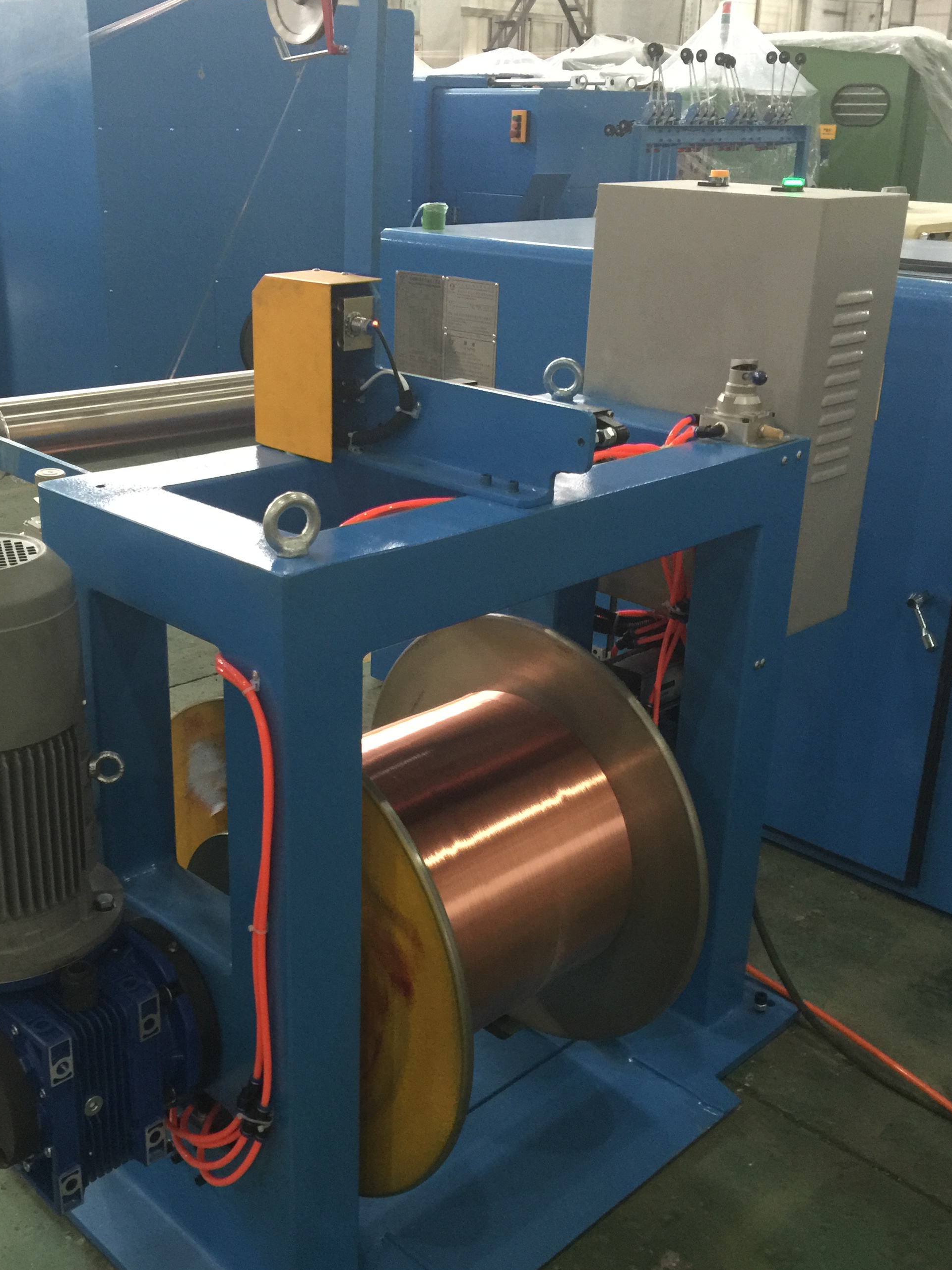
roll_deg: -1.3
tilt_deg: -20.2
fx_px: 1357
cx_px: 404
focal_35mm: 37
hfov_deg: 38.6
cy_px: 640
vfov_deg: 50.1
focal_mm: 4.15
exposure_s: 1/8
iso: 125
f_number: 2.2
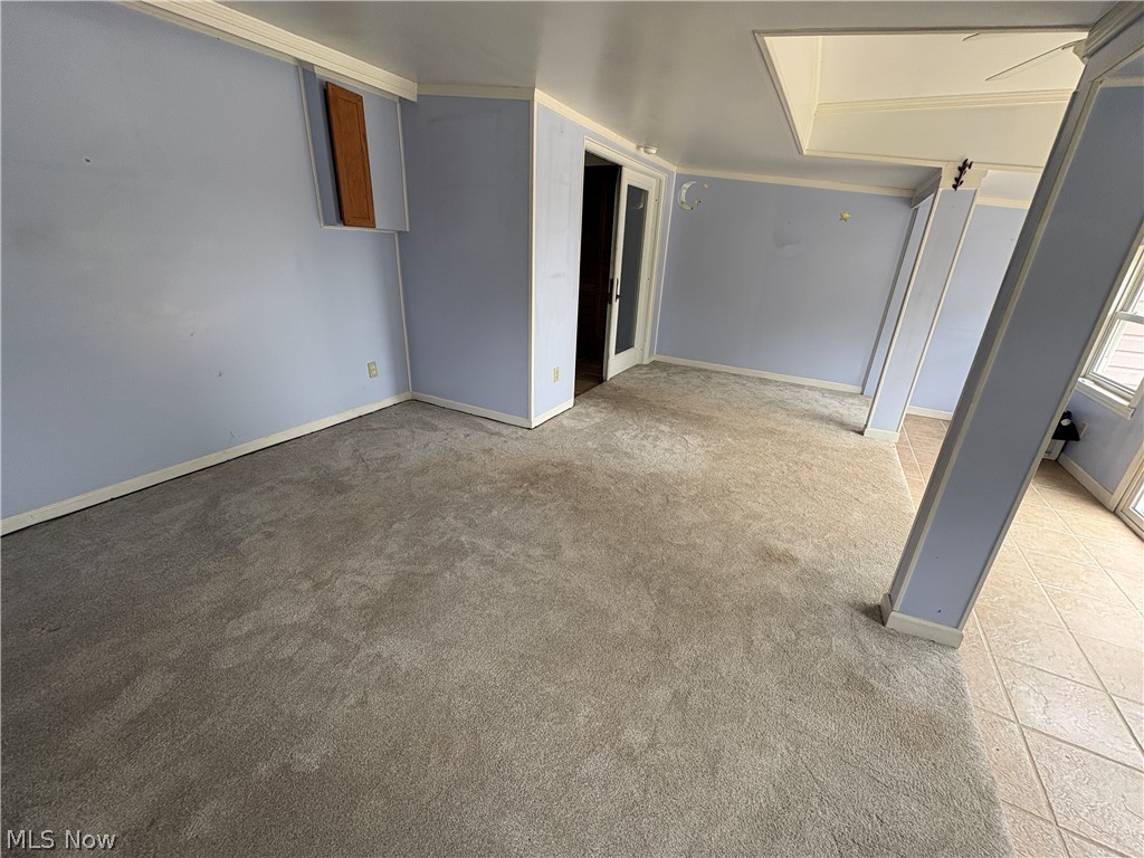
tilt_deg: -21.0
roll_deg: -2.0
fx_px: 463
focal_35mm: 14
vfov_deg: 85.7
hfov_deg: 102.1
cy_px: 429
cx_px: 572
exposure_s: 1/99
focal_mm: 2.22
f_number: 2.2
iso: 100
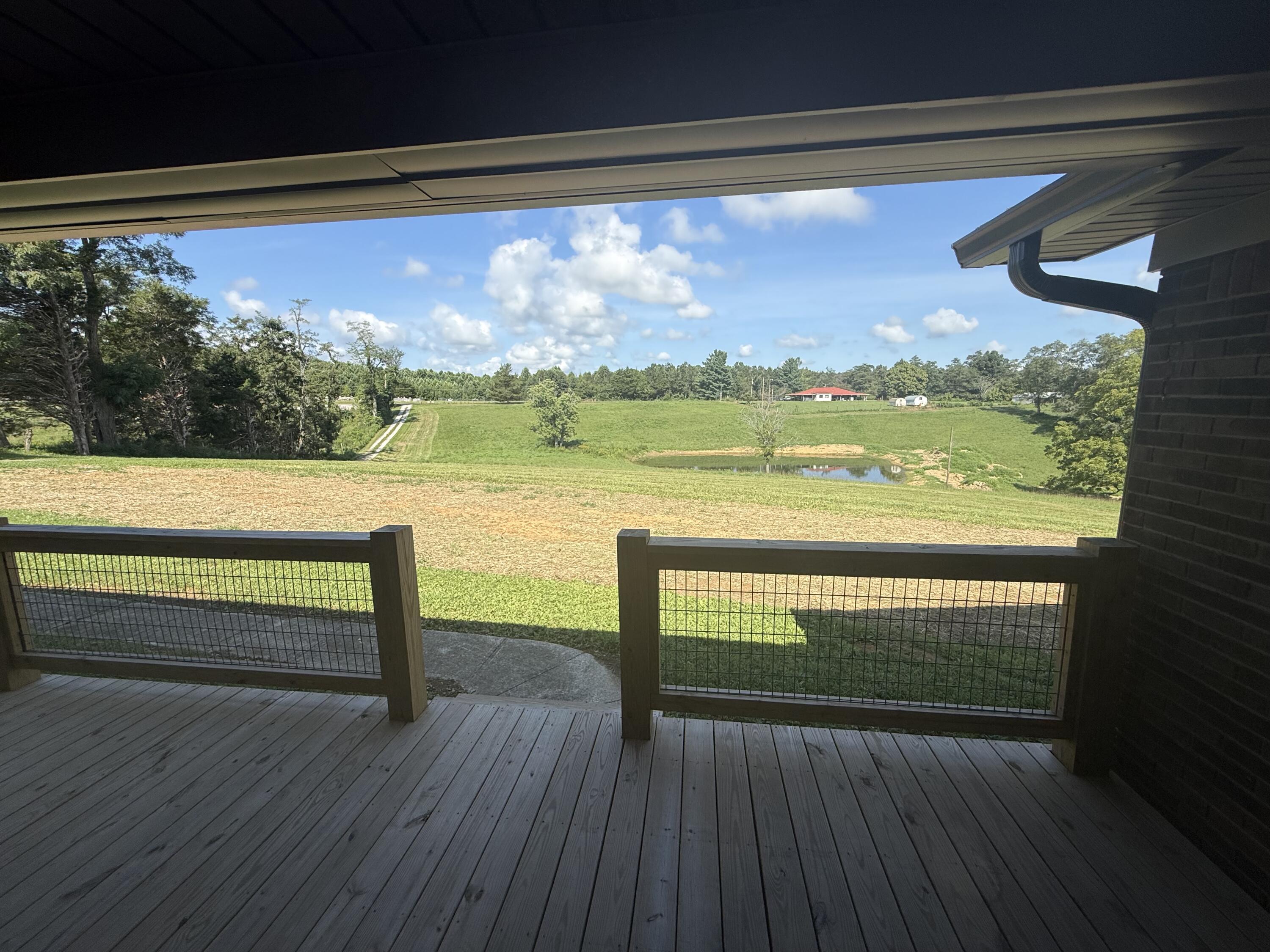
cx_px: 635
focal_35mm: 14
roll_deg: +1.8
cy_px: 476
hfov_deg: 102.1
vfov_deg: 85.7
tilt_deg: -8.4
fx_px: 514
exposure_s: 1/1961
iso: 50
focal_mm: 2.22
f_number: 2.2
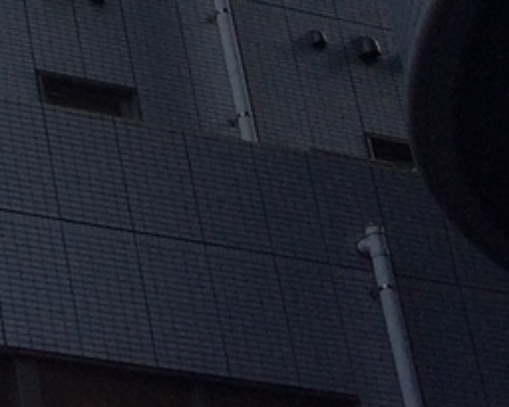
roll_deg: -0.6
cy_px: 54
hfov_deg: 11.7
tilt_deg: +26.8
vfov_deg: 10.5
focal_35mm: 146
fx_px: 2200
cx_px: -533
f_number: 2.4
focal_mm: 3.3
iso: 32
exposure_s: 1/454
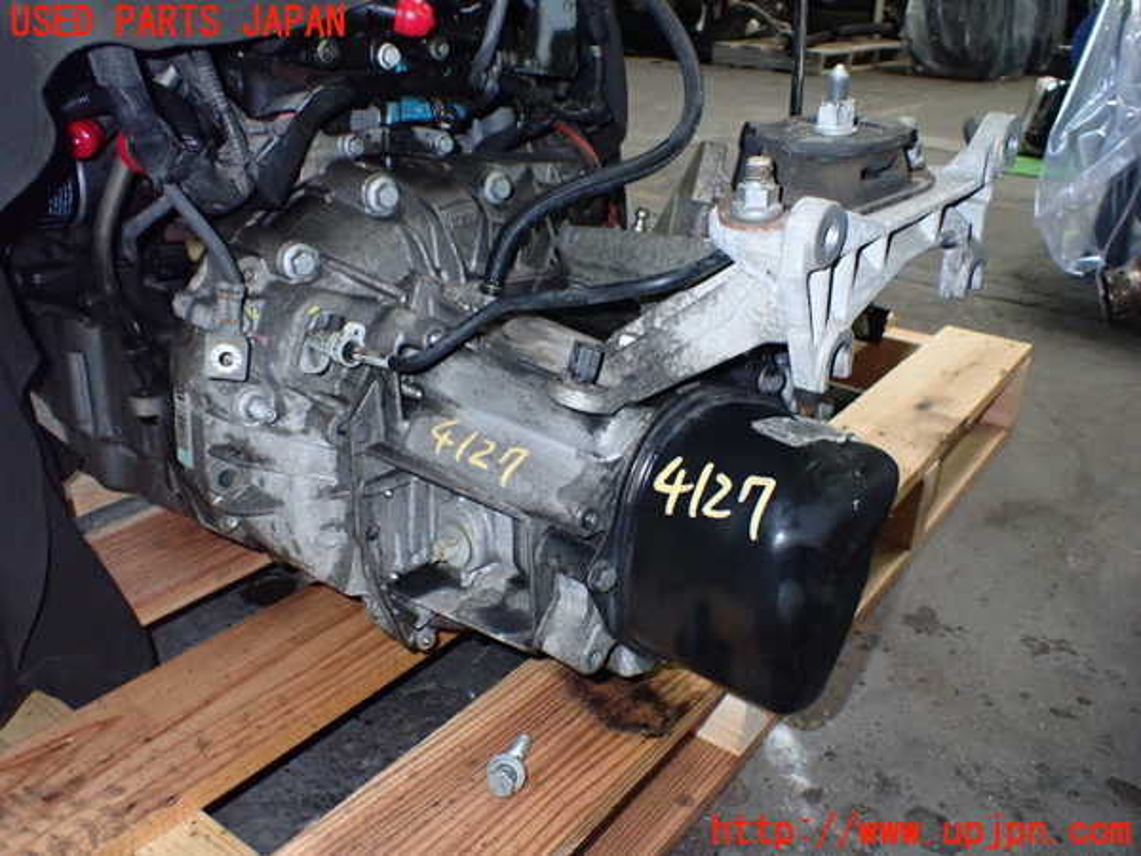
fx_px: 989
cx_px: 570
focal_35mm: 30
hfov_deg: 60.0
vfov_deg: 46.8
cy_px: 428
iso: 800
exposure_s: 1/30
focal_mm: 5.4
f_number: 6.3
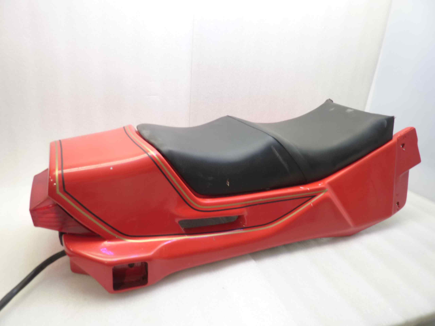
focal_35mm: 25
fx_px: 314
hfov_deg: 69.4
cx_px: 218
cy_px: 163
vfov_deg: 54.9
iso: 125
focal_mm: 4.1
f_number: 3.3
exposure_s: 1/8
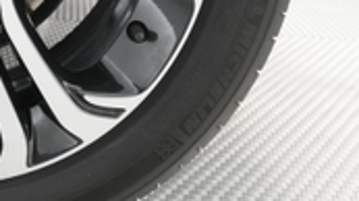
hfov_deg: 28.5
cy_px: -84
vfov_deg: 16.8
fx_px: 628
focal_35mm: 66
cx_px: -50
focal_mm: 17
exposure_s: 1/100
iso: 4000
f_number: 4.5
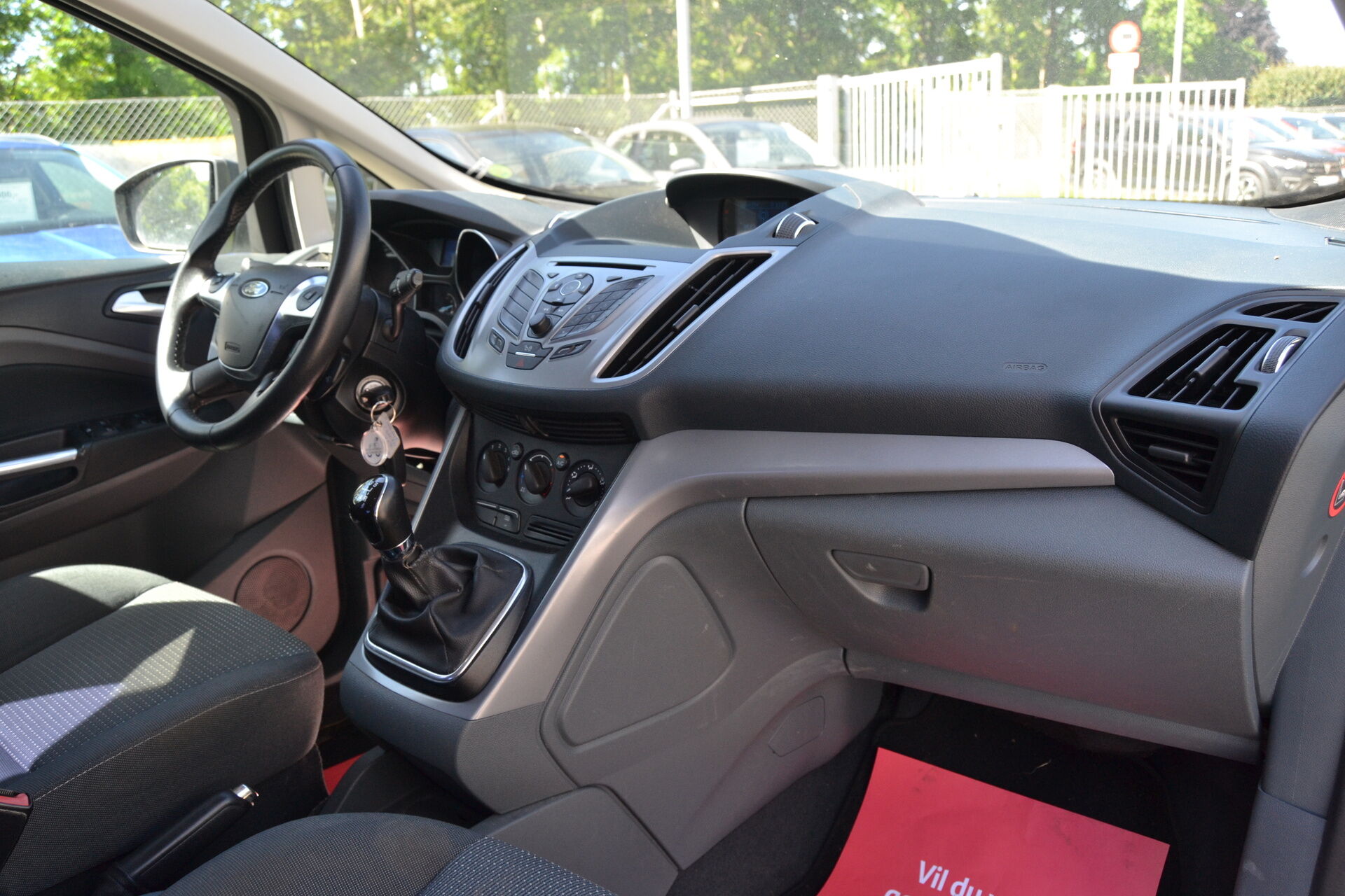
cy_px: 448
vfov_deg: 47.9
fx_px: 1009
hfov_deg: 67.4
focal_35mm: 27
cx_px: 672
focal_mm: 18
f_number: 5.6
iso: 360
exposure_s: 1/125
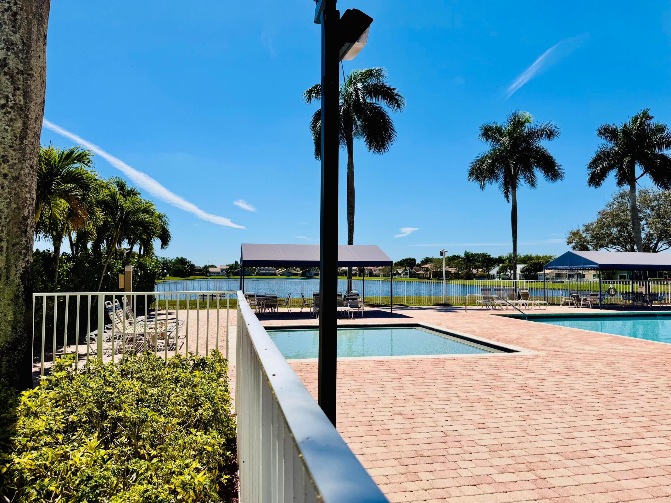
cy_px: 252
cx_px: 336
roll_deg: -0.4
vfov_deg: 56.8
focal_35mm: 24
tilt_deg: +2.7
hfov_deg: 71.6
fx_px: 465
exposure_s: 1/10417
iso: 80
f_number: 1.78
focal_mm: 6.76
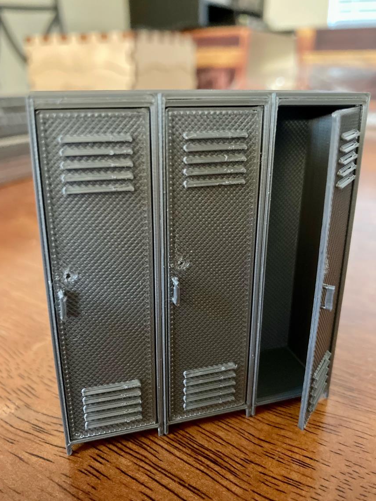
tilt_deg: -22.0
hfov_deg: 48.2
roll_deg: -0.8
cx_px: 184
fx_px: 420
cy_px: 252
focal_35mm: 29
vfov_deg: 61.7
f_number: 1.8
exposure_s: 1/27
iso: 640
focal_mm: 3.99
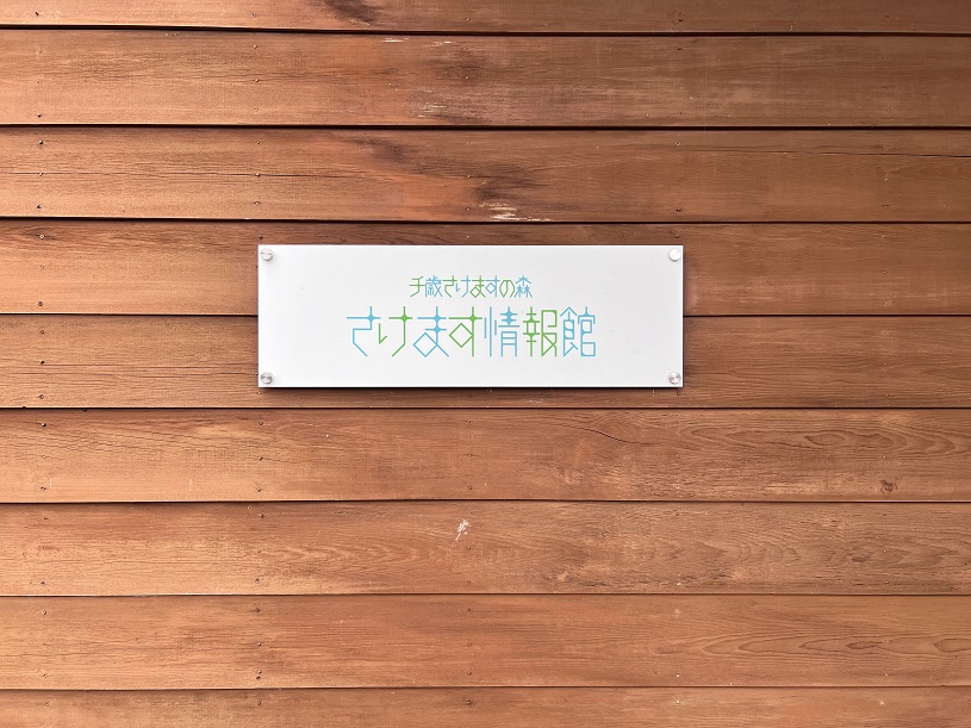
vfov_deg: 53.1
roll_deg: +0.3
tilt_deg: -0.2
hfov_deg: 67.3
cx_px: 486
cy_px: 364
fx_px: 729
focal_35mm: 26
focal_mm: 5.7
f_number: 1.5
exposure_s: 1/359
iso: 50
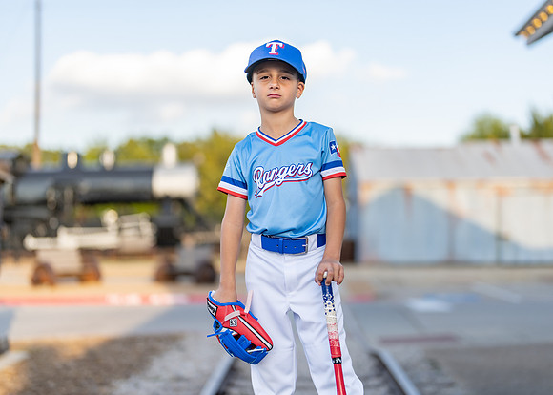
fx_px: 936
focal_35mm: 60
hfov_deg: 32.9
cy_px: 196
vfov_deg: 23.8
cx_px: 291
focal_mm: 50
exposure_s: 1/2000
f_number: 1.2
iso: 100
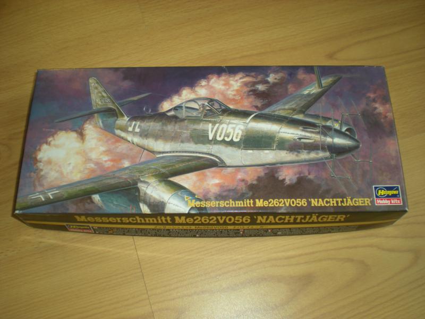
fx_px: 467
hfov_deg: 49.0
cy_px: 160
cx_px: 212
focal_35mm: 38
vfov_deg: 37.7
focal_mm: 6.3
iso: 64
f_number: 3.1
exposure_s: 1/30
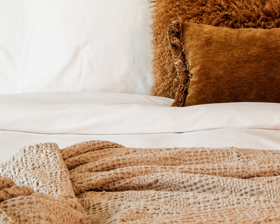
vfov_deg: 13.2
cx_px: 255
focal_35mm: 116
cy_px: 46
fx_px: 961
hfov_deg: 16.3
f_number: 9
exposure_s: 1/8
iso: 250
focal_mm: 27.1
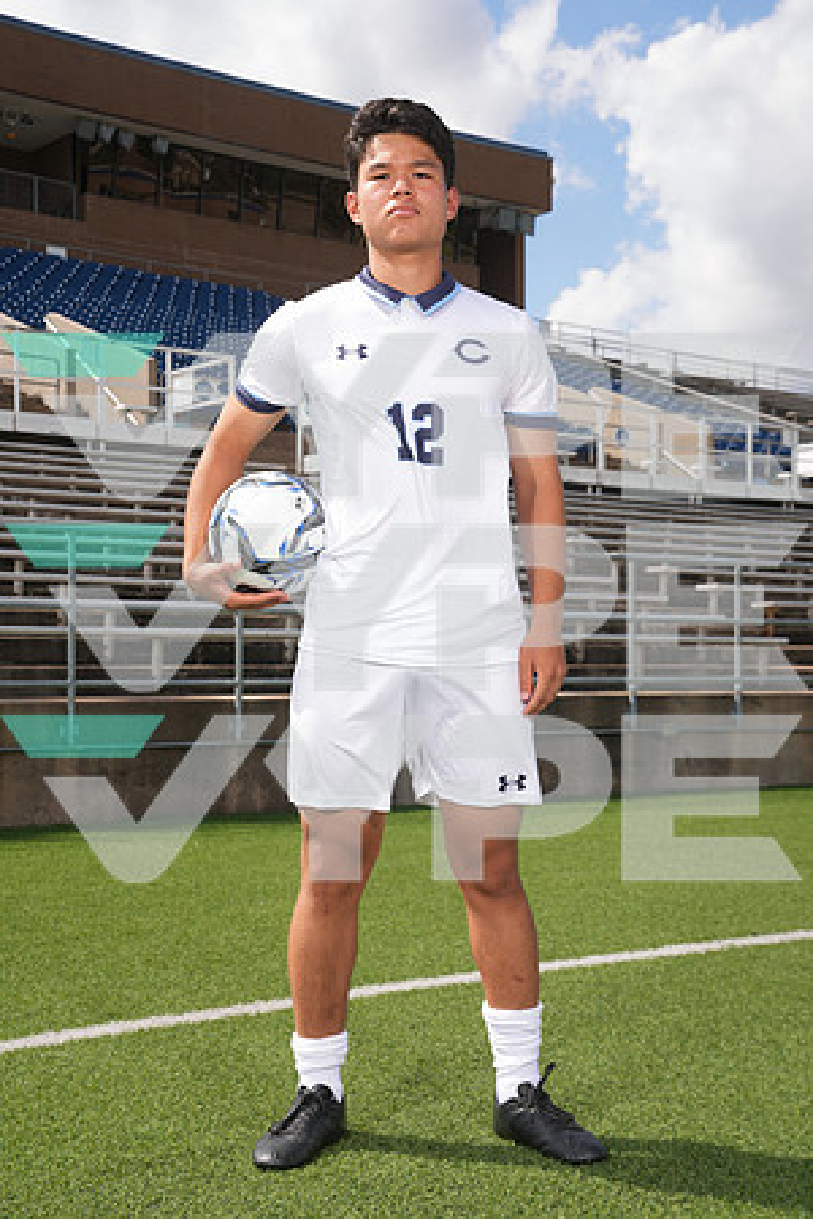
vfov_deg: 37.5
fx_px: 1795
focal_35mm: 53
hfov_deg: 25.5
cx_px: 406
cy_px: 610
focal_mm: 53
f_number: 8
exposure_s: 1/200
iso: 100
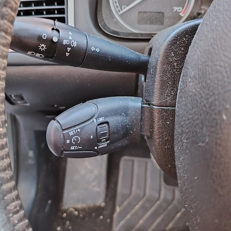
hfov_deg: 49.7
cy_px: 89
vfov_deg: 49.4
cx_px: 113
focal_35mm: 33
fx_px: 249
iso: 3825
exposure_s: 1/25
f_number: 1.75
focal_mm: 5.25
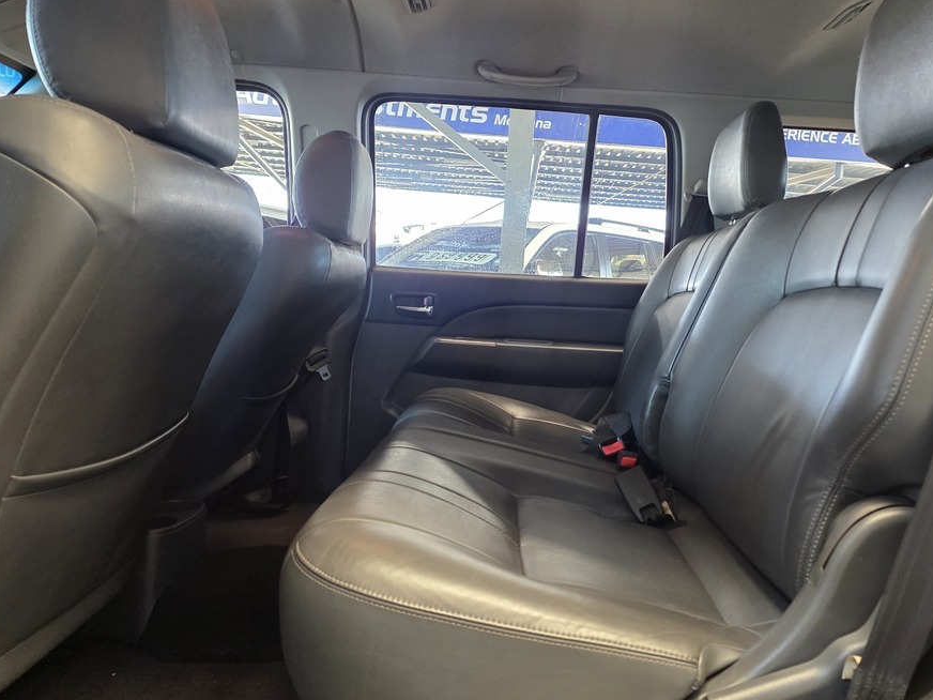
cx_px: 520
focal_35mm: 27
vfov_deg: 51.4
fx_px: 728
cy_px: 357
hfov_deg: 65.1
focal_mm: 6.25
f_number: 1.7
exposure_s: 1/100
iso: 400
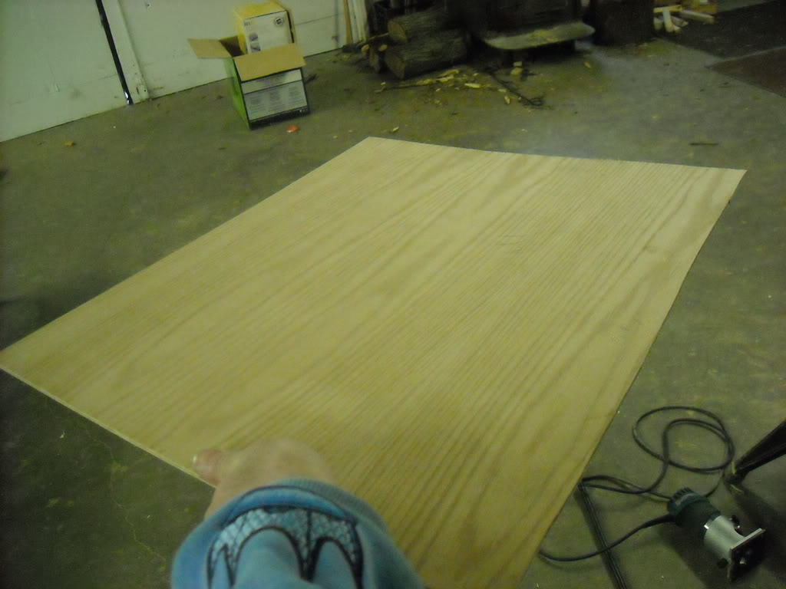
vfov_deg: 40.7
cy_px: 294
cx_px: 393
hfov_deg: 52.6
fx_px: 795
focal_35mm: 35
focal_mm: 5.7
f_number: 2.8
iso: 800
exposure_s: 1/52
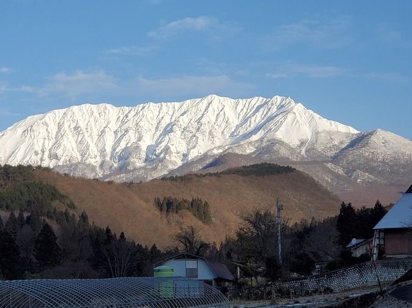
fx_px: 749
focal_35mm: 63
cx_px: 180
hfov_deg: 30.7
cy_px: 127
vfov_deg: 23.2
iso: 50
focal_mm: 6
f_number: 2.4
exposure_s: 1/960
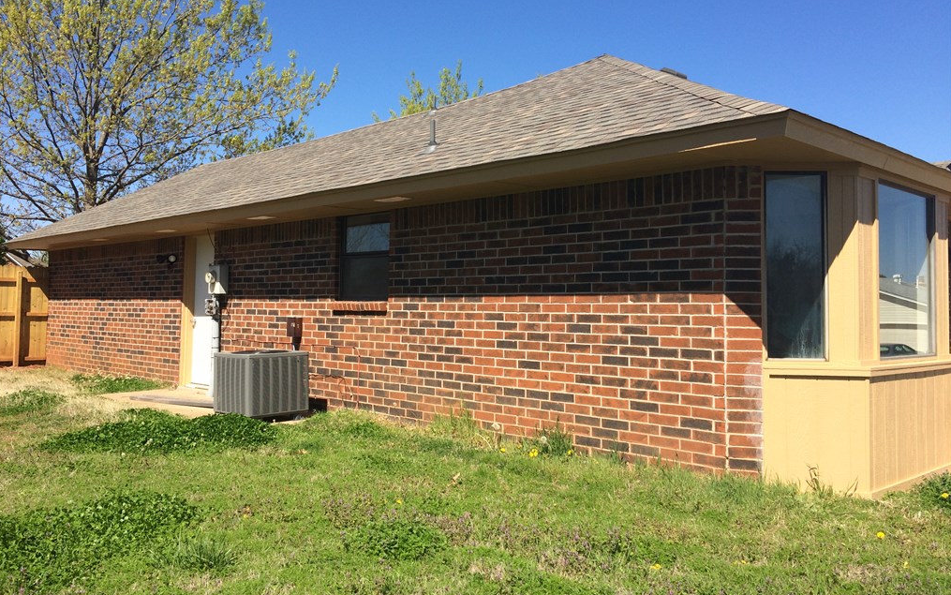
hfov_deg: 61.2
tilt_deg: +1.0
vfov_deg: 40.6
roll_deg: -1.1
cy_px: 269
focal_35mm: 31
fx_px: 804
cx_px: 475
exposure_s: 1/1642
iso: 32
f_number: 2.2
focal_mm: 4.15
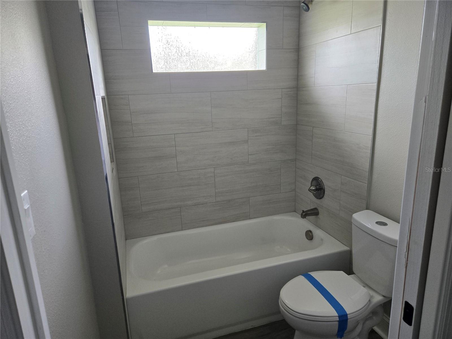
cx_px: 226
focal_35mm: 23
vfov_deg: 58.9
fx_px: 300
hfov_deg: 73.9
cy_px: 170
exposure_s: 1/180
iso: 160
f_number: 1.8
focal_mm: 5.4
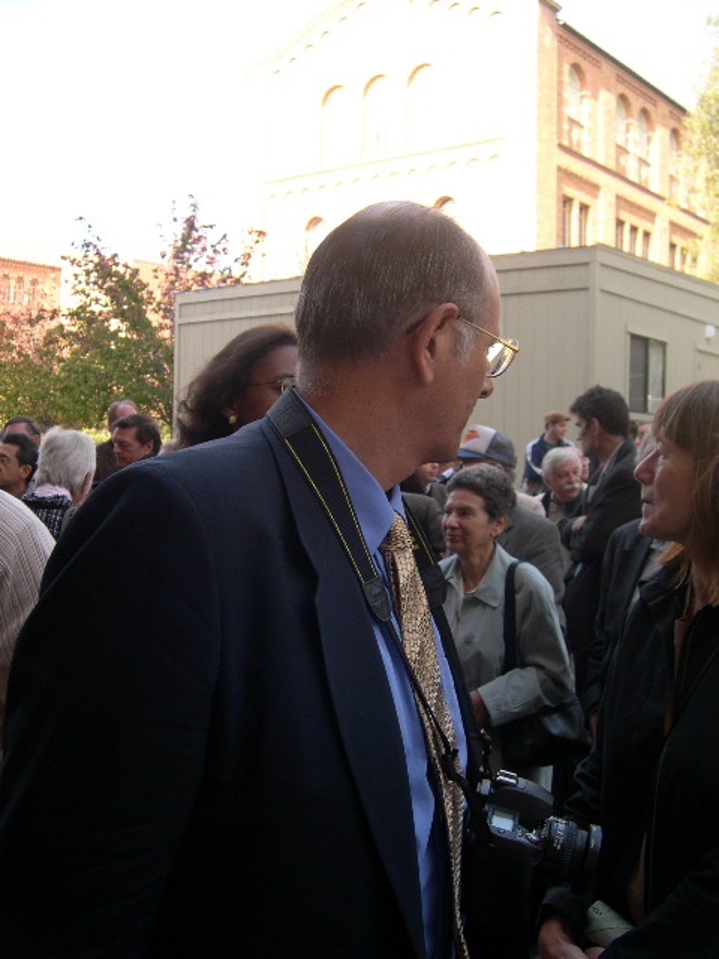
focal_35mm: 38
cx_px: 360
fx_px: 1052
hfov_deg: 37.7
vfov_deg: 49.0
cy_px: 480
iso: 100
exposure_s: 1/188
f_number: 2.8
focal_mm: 8
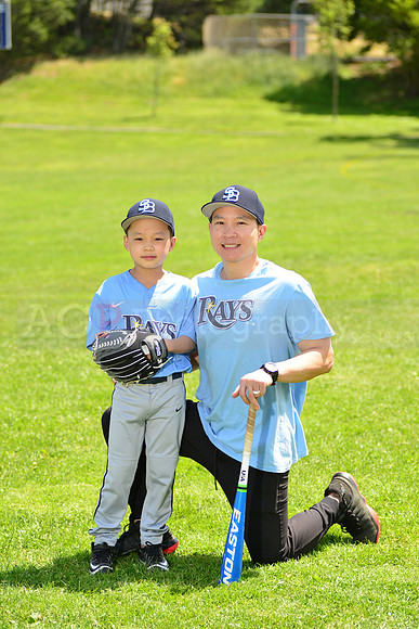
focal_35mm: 110
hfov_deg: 12.5
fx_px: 1919
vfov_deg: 18.6
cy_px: 314
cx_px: 210
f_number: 5
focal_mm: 110
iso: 100
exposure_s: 1/250
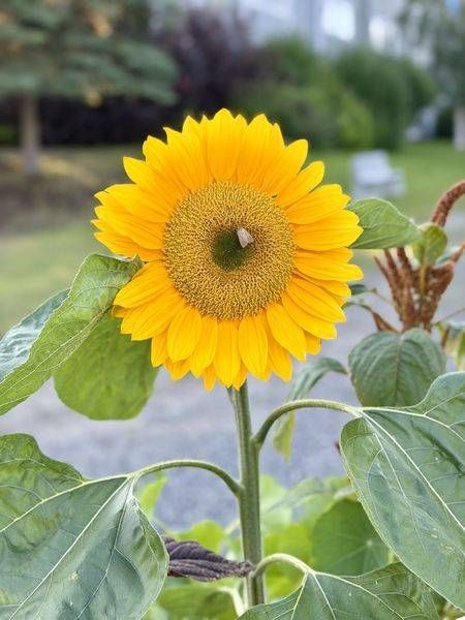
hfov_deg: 30.3
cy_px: 310
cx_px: 232
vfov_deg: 39.7
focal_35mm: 48
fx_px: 860
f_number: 1.78
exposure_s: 1/311
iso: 64
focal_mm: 6.76
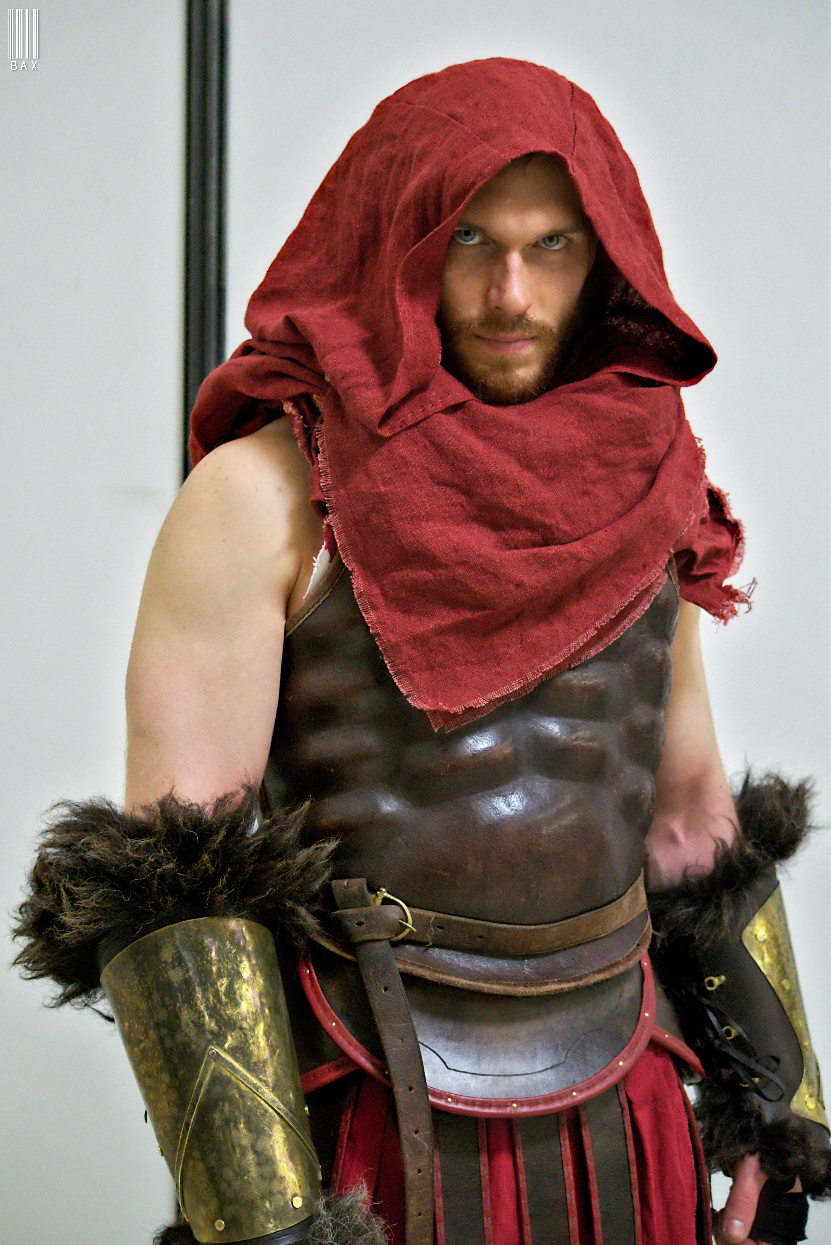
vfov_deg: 21.9
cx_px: 416
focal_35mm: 93
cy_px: 622
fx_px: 3217
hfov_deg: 14.7
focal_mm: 62
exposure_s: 1/250
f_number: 4.5
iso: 2000
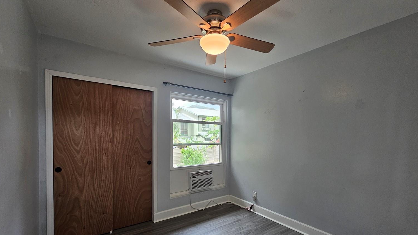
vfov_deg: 69.9
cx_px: 209
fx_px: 166
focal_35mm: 15
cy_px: 139
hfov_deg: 103.0
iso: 125
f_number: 2.2
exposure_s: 1/60
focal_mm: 2.2
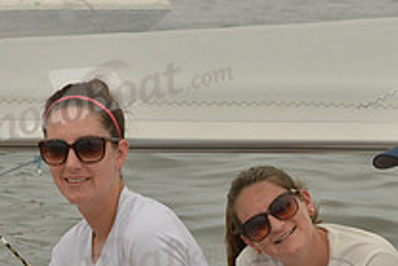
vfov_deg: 7.0
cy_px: 349
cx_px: 333
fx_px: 2157
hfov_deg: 10.5
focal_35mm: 195
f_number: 9
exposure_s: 1/1250
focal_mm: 70
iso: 400
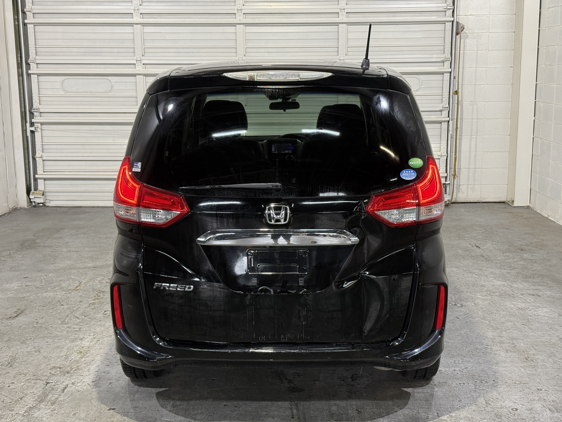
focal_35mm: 48
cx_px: 281
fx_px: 779
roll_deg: +0.0
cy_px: 211
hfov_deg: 39.7
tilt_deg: -9.5
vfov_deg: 30.3
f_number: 1.78
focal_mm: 6.76
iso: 160
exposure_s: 1/60
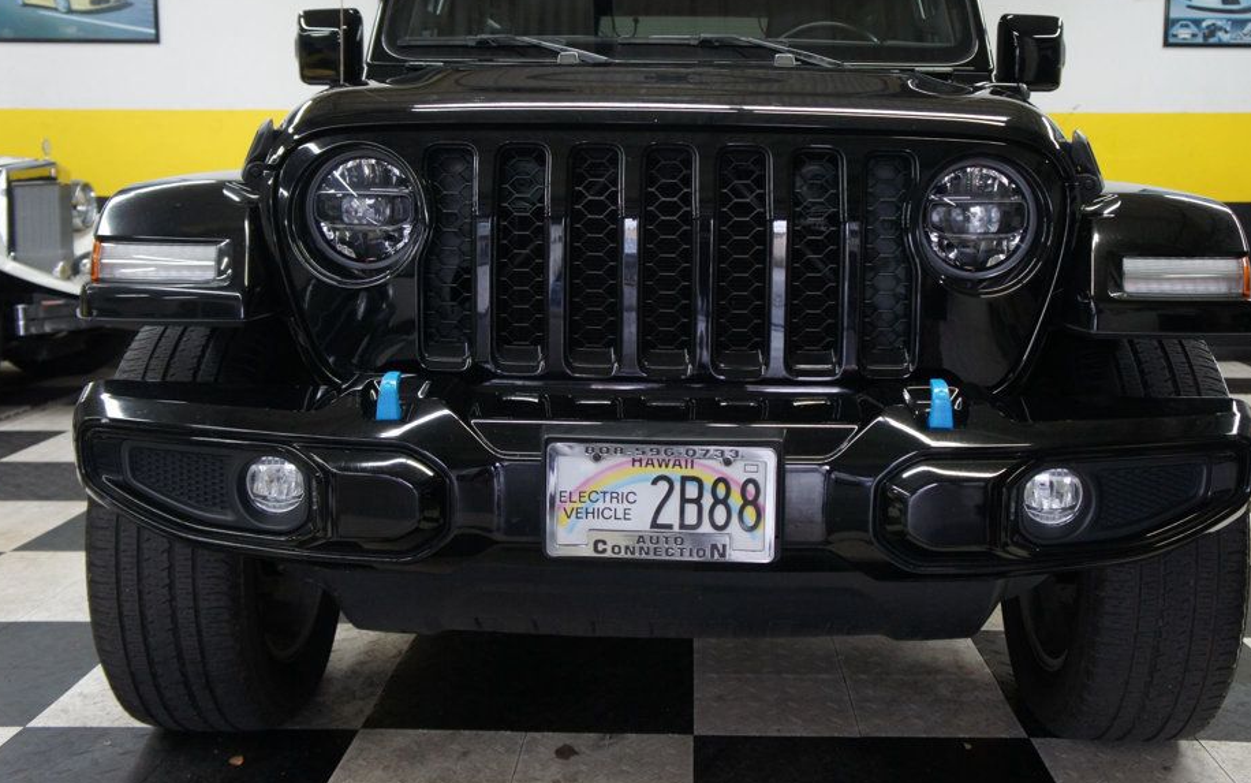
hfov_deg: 48.1
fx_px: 1398
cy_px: 339
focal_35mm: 41
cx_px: 681
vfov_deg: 31.2
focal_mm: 24
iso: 400
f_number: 4
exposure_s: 1/40
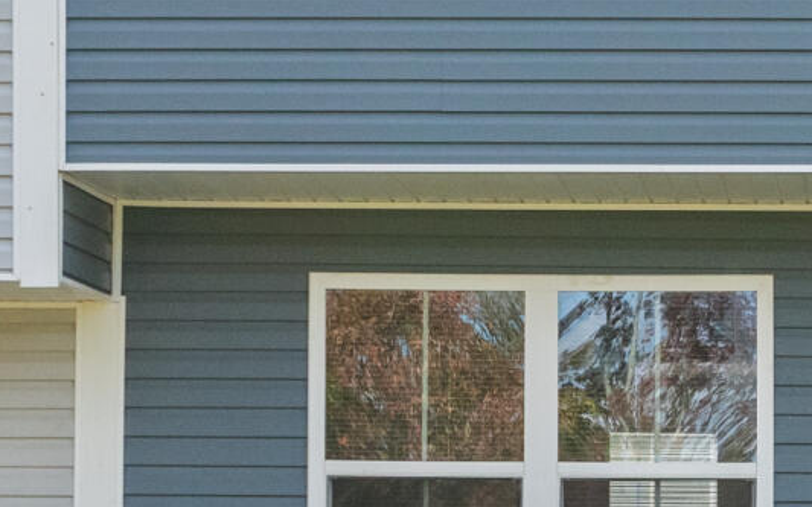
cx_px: 807
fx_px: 3164
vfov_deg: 9.1
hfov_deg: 14.4
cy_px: 600
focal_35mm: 143
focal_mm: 12.29
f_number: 2.8
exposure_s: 1/3200
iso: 400
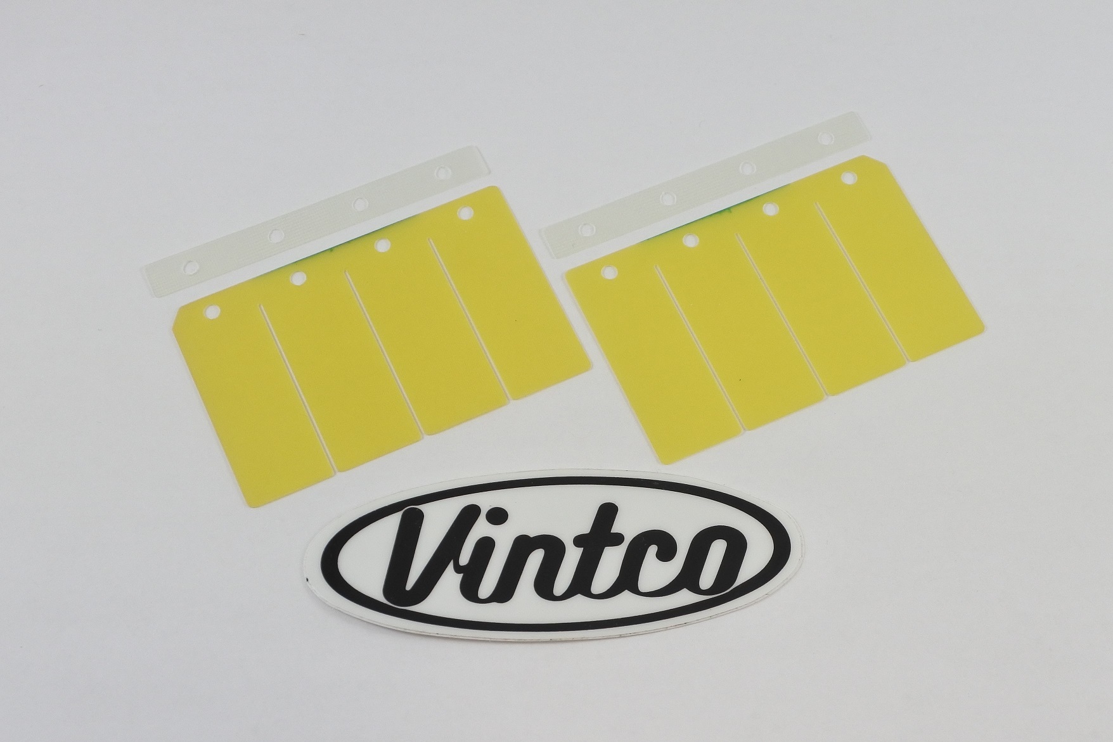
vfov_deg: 36.9
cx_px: 556
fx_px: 1113
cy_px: 371
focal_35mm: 36
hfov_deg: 53.1
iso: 400
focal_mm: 13.7
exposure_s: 1/250
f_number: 4
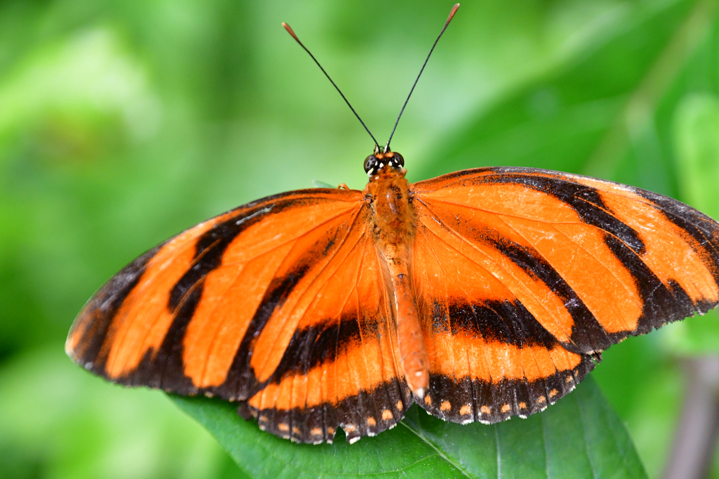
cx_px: 394
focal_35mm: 521
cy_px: 240
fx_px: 10404
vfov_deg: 2.6
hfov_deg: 4.0
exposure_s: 1/640
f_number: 6.3
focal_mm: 300
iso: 2000
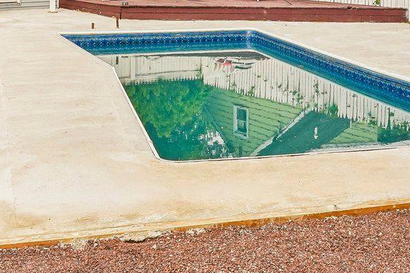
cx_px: 188
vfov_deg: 19.4
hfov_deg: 30.4
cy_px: -49
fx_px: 755
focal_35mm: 66
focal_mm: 17.6
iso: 500
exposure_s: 1/1250
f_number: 8
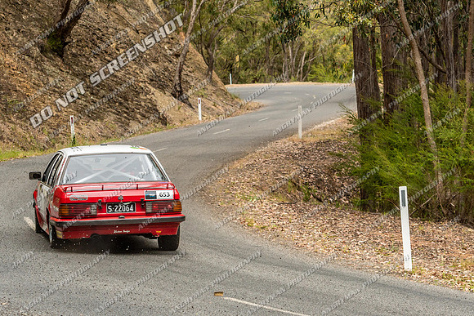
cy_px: 165
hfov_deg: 14.6
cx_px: 200
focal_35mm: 140
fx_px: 1846
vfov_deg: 9.8
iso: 250
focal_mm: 78
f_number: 4.5
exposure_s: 1/1250
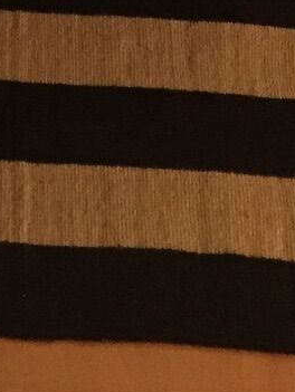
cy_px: -557
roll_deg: -1.2
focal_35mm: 169
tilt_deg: -40.0
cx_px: -87
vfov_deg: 10.1
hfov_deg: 8.7
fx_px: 1917
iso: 250
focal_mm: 4.15
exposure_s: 1/17
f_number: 2.2
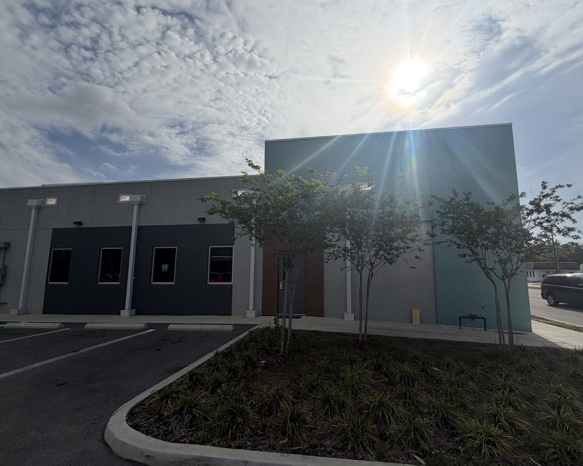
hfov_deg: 89.4
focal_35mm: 17
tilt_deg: +8.4
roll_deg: +0.2
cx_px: 317
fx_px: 293
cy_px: 234
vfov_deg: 77.0
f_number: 2.2
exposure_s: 1/2717
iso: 20
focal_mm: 2.22
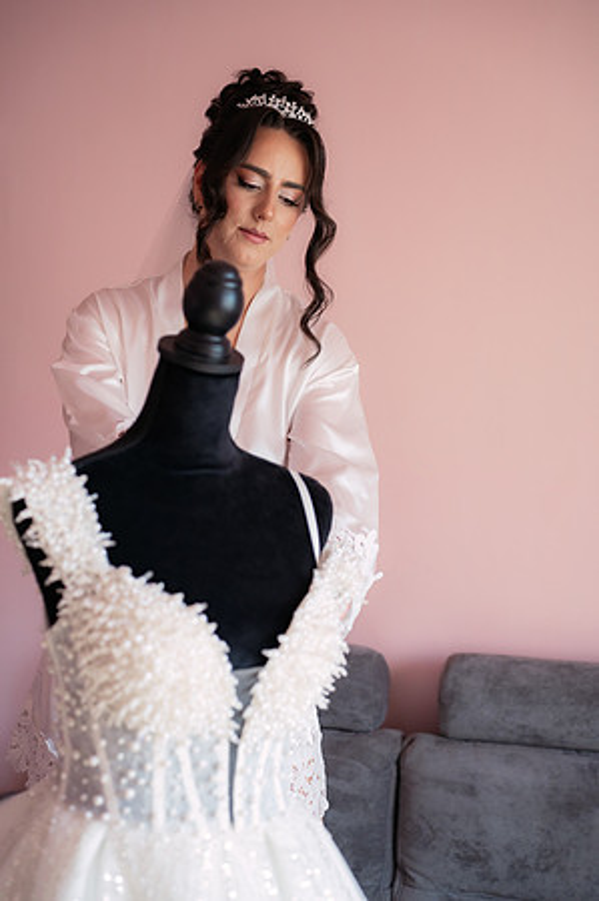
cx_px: 300
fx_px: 1426
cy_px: 450
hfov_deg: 23.7
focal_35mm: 57
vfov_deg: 35.1
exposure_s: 1/200
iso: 800
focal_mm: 57
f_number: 2.8
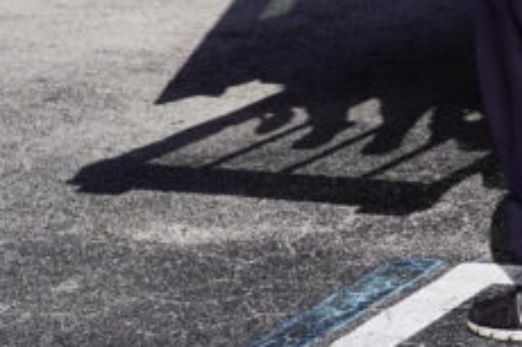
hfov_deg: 11.4
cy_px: -412
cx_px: 740
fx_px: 2521
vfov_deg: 7.5
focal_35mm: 174
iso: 100
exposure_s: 1/1000
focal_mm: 39
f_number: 5
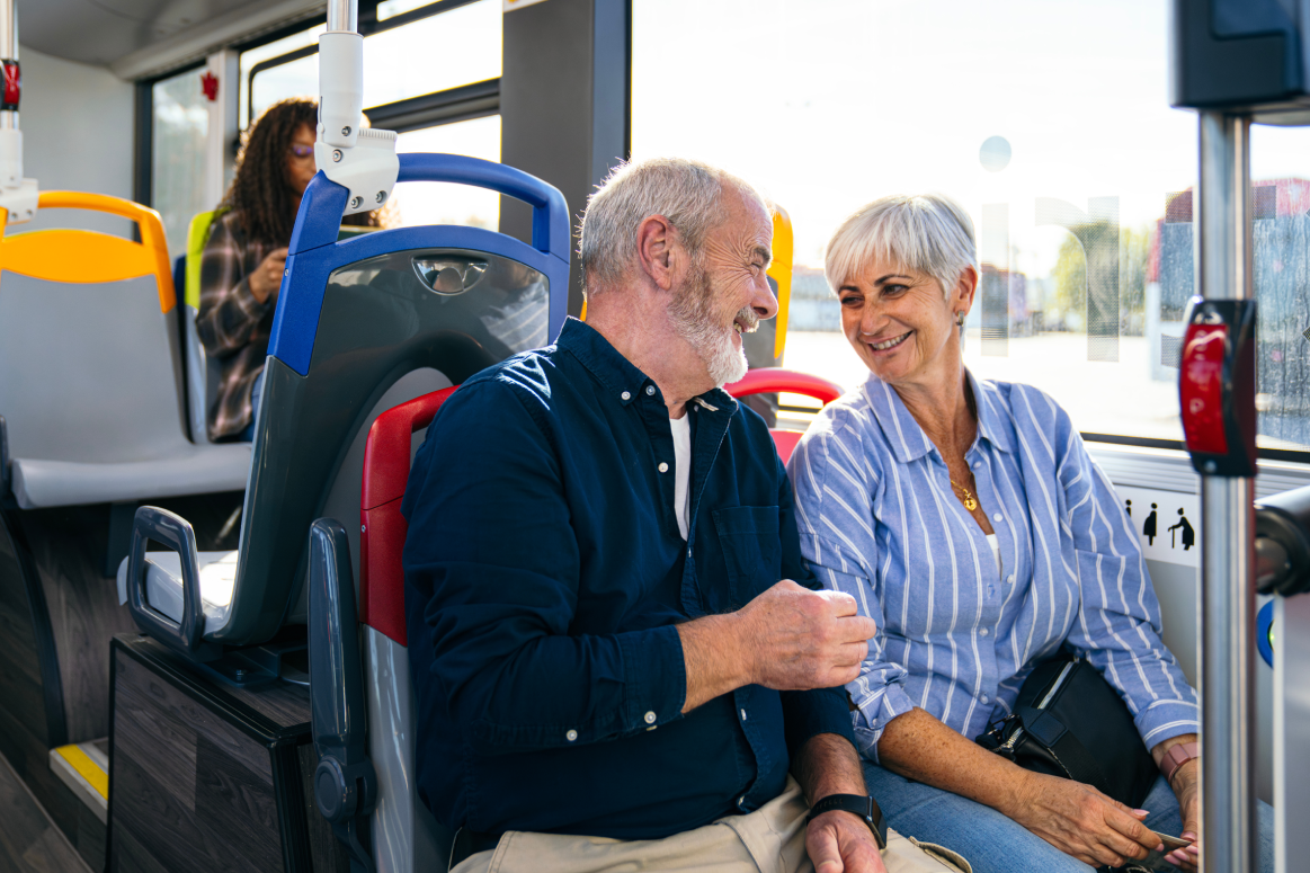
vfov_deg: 41.1
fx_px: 1164
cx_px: 636
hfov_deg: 58.7
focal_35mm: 32
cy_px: 443
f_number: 2.8
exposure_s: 1/500
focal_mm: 31
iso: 640
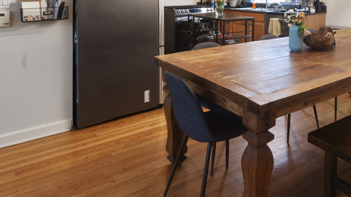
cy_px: -26
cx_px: 287
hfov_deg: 52.5
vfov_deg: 29.9
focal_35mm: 35
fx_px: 326
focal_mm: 17
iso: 400
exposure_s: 1/5
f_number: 8
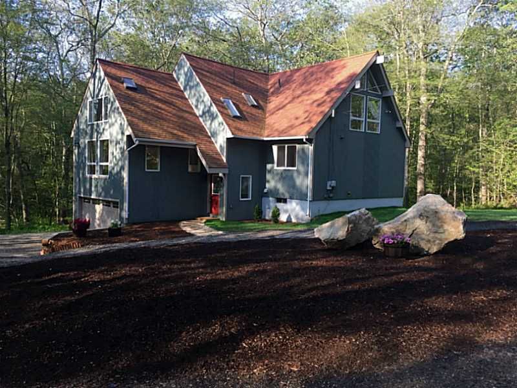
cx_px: 258
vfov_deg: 48.2
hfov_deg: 61.7
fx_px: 433
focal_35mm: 29
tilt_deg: -2.9
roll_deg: -3.0
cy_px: 194
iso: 32
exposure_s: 1/211
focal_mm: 4.15
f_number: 2.2
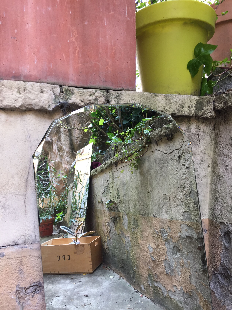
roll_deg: +0.1
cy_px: 155
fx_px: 259
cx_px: 116
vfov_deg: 61.7
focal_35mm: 29
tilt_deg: -5.1
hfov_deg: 48.2
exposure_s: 1/50
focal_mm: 4.15
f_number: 2.2
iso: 40
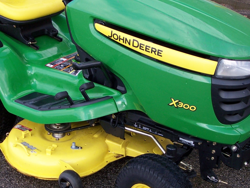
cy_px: 73
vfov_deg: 23.6
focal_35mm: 62
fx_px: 448
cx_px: 108
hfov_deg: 31.2
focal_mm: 8
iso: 100
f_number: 3.4
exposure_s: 1/250
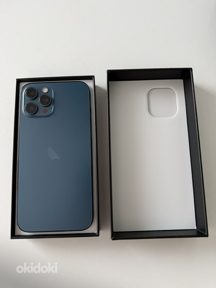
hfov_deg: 56.8
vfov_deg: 71.6
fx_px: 200
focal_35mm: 24
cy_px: 144
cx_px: 108
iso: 500
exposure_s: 1/60
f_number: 1.78
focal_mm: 6.76
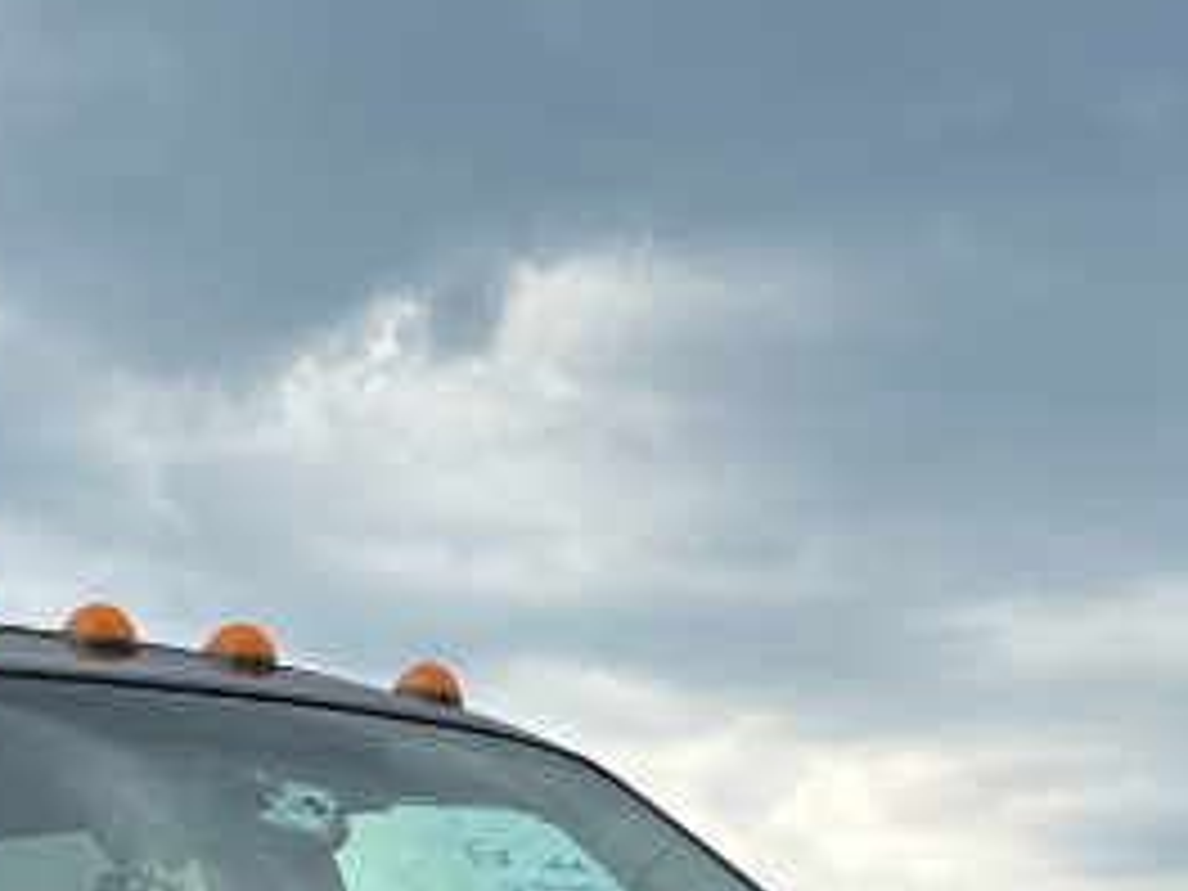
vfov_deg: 13.9
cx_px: 418
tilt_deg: -1.6
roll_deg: -2.4
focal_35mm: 98
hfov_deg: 20.0
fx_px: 3363
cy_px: 1422
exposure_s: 1/2410
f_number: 1.78
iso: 80
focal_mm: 6.86
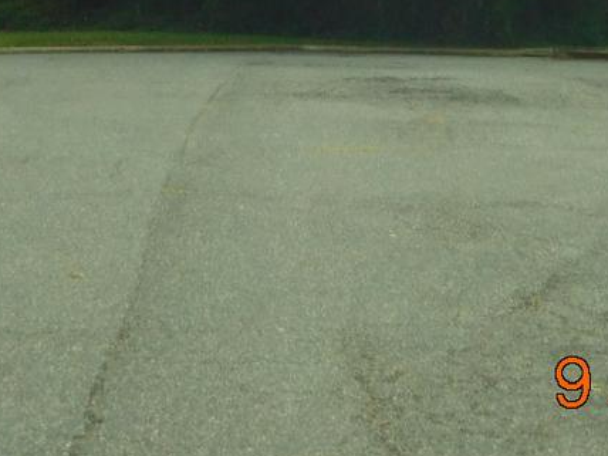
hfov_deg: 16.3
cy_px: -223
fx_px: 2125
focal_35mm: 121
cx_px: 321
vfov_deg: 11.7
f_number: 3.5
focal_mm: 6.3
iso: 125
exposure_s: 1/400
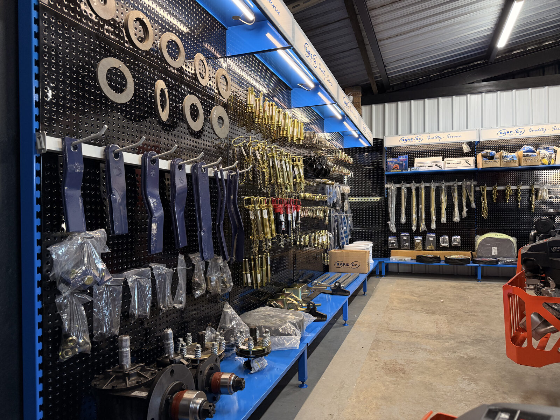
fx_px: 388
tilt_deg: -0.1
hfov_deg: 71.6
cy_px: 210
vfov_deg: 56.8
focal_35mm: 24
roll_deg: +1.0
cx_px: 280
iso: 200
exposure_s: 1/100
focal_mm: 6.76
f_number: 1.78
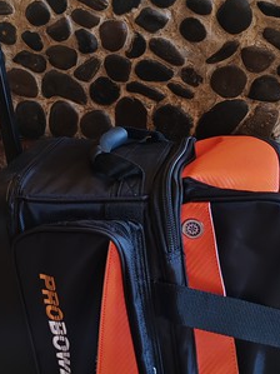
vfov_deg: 29.8
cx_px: 84
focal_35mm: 65
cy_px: 184
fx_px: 702
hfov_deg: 22.4
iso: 2000
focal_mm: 6.12
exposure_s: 1/33
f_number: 1.9
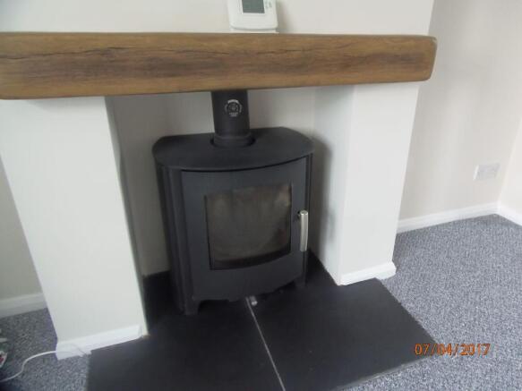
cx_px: 261
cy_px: 196
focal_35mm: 24
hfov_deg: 71.6
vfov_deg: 56.8
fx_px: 362
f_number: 2.9
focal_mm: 4.3
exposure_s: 1/30
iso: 160
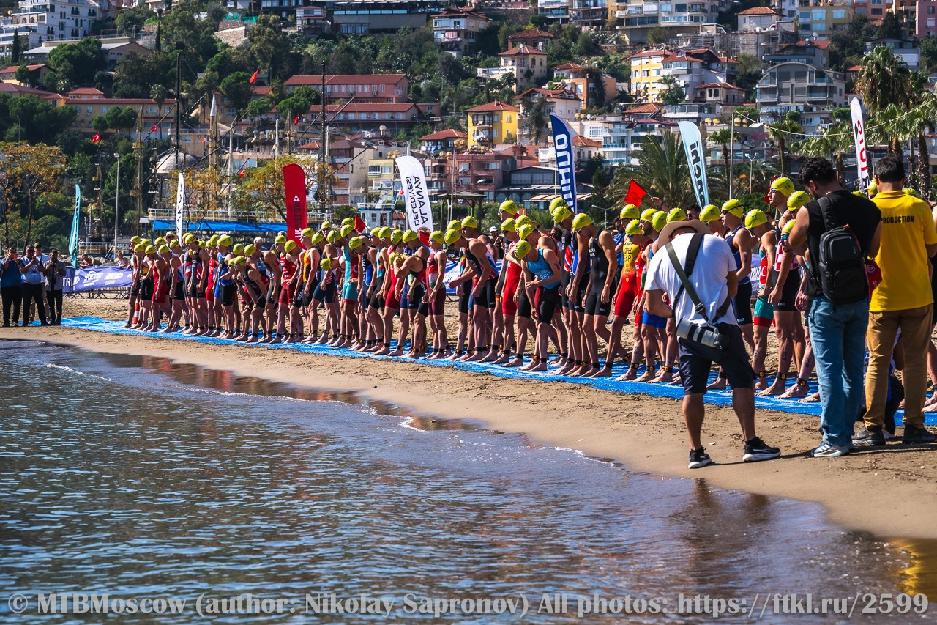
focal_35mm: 115
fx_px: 2993
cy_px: 312
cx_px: 468
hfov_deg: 17.8
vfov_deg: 11.9
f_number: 9
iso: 100
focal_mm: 115
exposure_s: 1/500
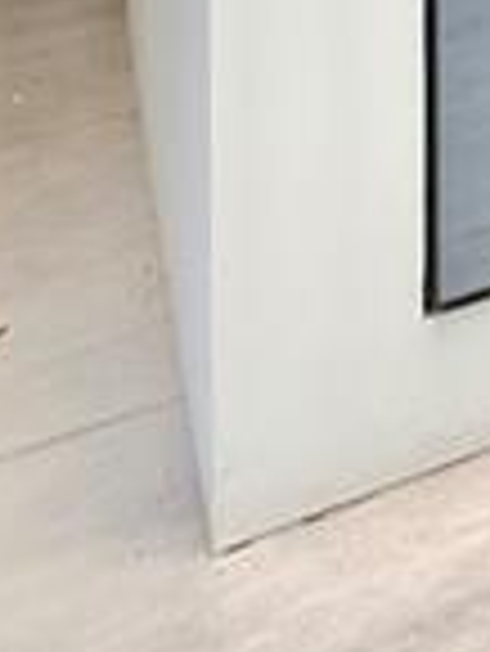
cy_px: -863
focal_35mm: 99
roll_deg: -0.1
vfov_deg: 14.3
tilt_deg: +0.4
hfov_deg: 11.7
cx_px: 1236
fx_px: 1866
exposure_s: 1/115
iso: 64
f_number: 2.2
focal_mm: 2.22
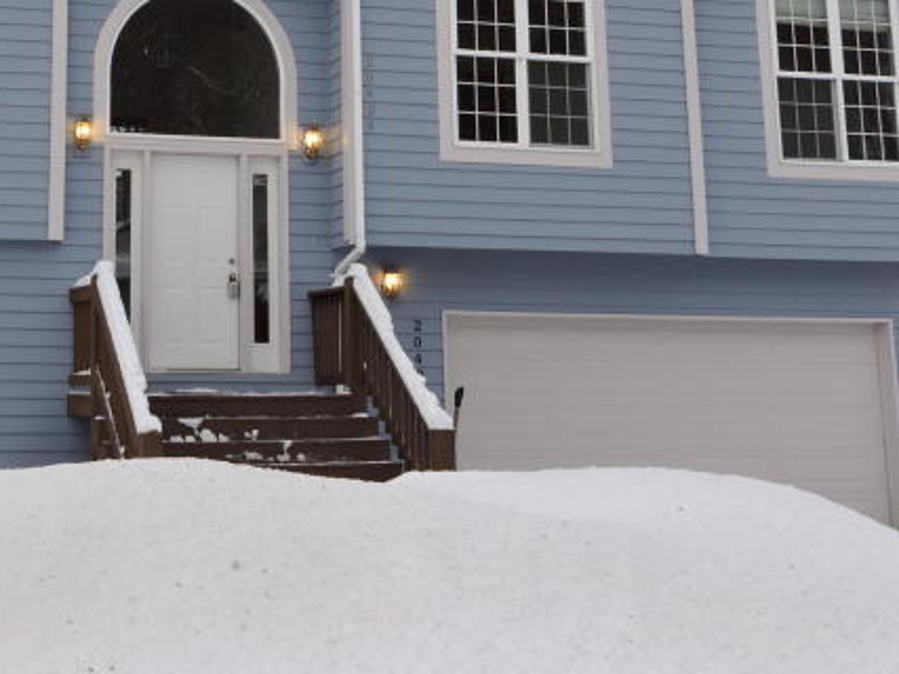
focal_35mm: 72
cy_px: -51
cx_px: 158
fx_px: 1869
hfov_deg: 26.5
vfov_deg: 19.6
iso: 100
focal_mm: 5.4
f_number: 3.5
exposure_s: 1/200
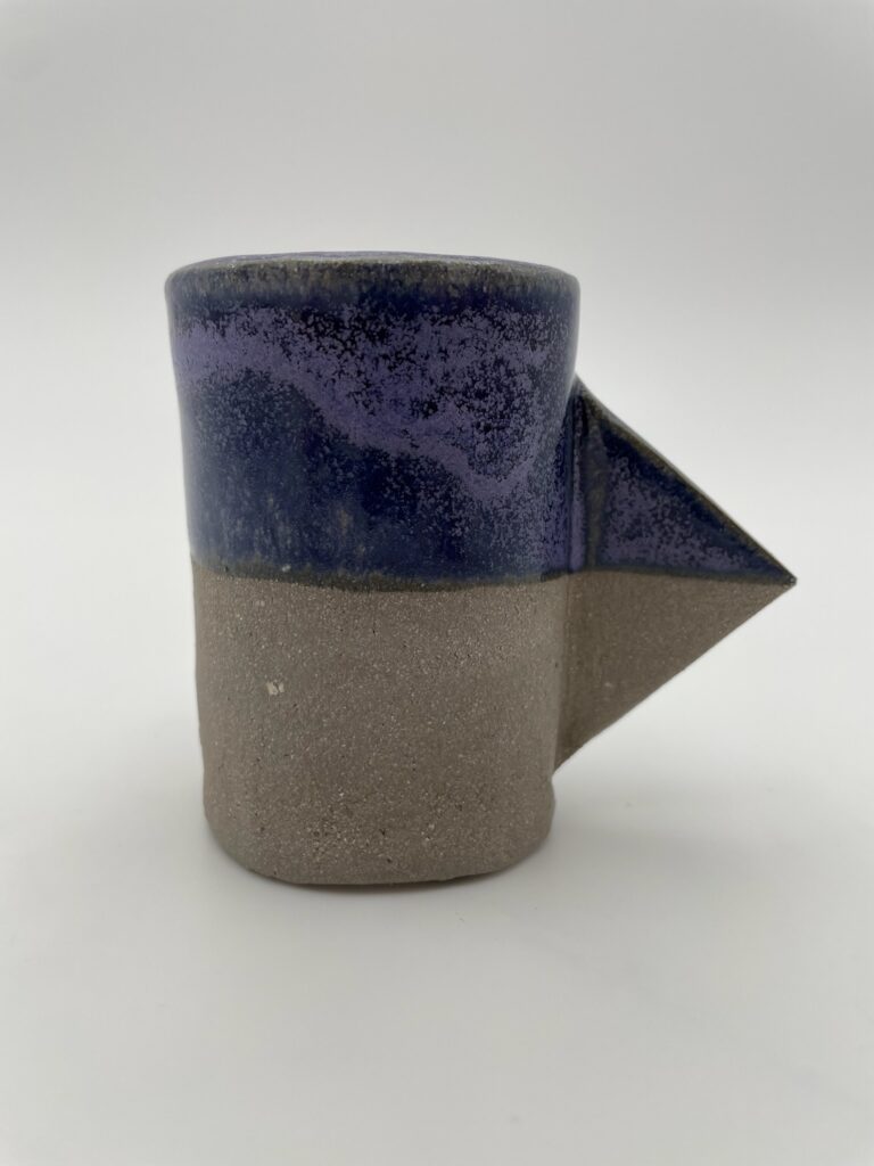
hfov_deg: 53.1
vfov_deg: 67.3
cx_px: 437
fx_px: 875
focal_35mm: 26
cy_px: 583
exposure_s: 1/197
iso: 32
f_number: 1.6
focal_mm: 4.2
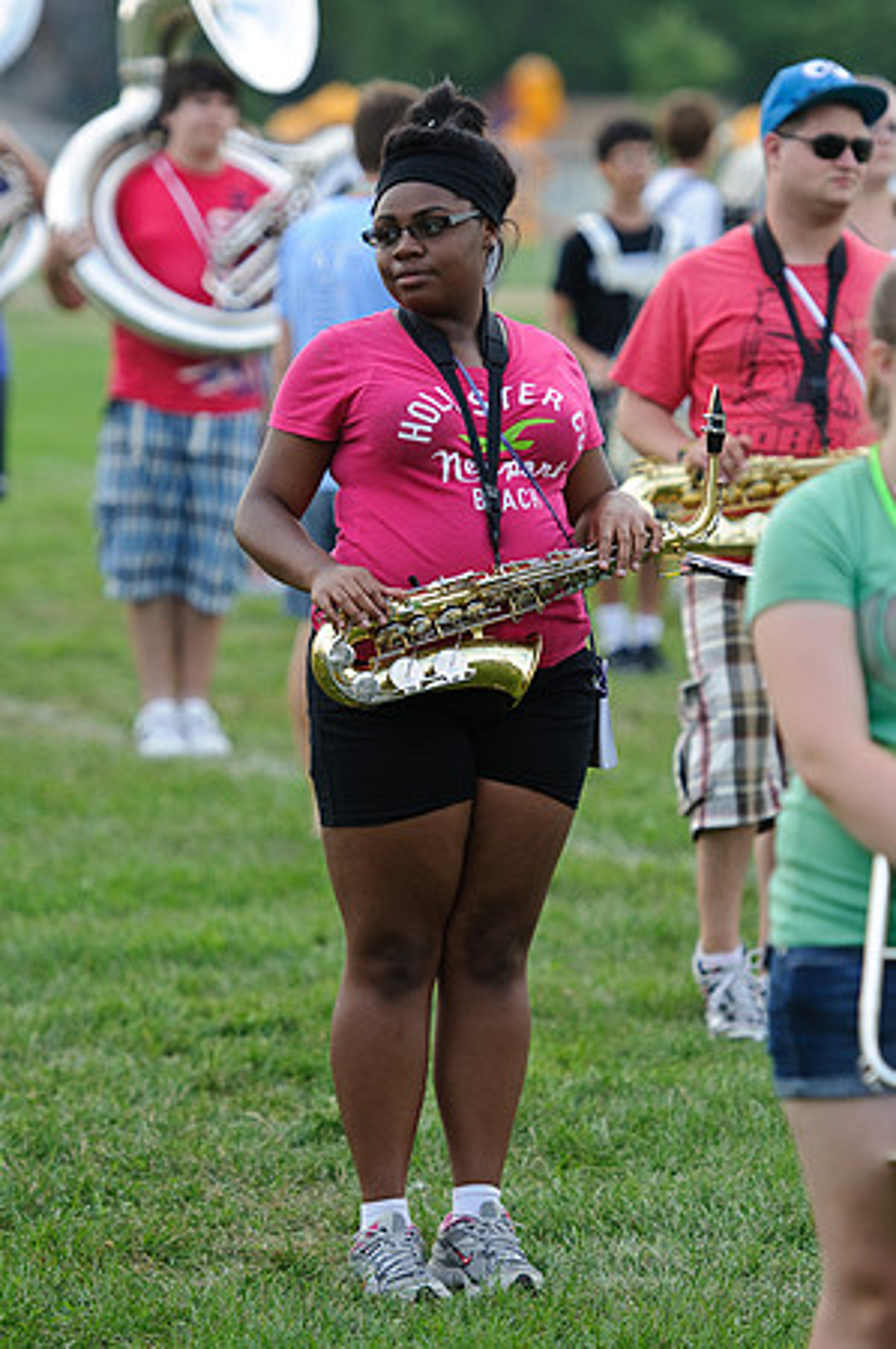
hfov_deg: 6.8
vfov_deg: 10.2
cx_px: 448
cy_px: 674
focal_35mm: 202
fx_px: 7577
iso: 200
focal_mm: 135
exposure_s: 1/500
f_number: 2.8
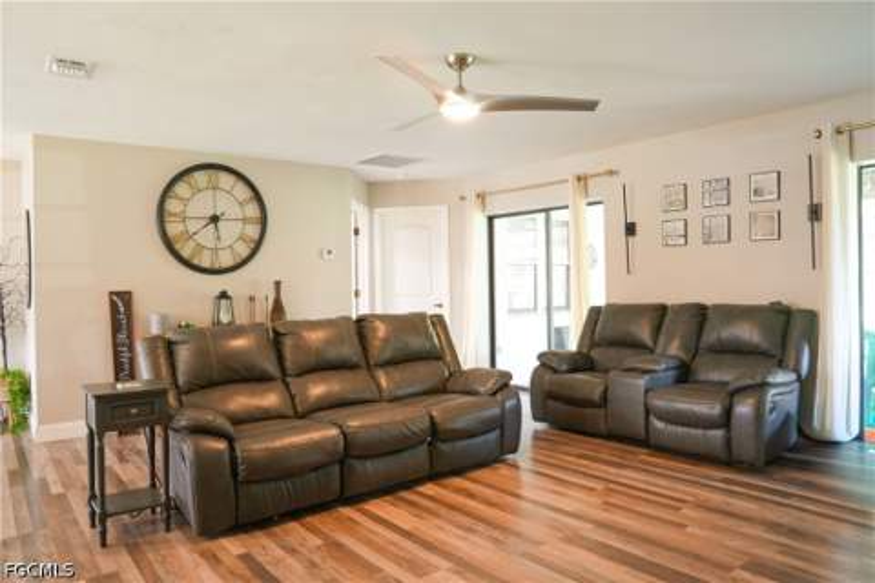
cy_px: 292
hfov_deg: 73.7
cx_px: 438
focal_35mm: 24
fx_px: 583
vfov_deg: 53.1
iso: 500
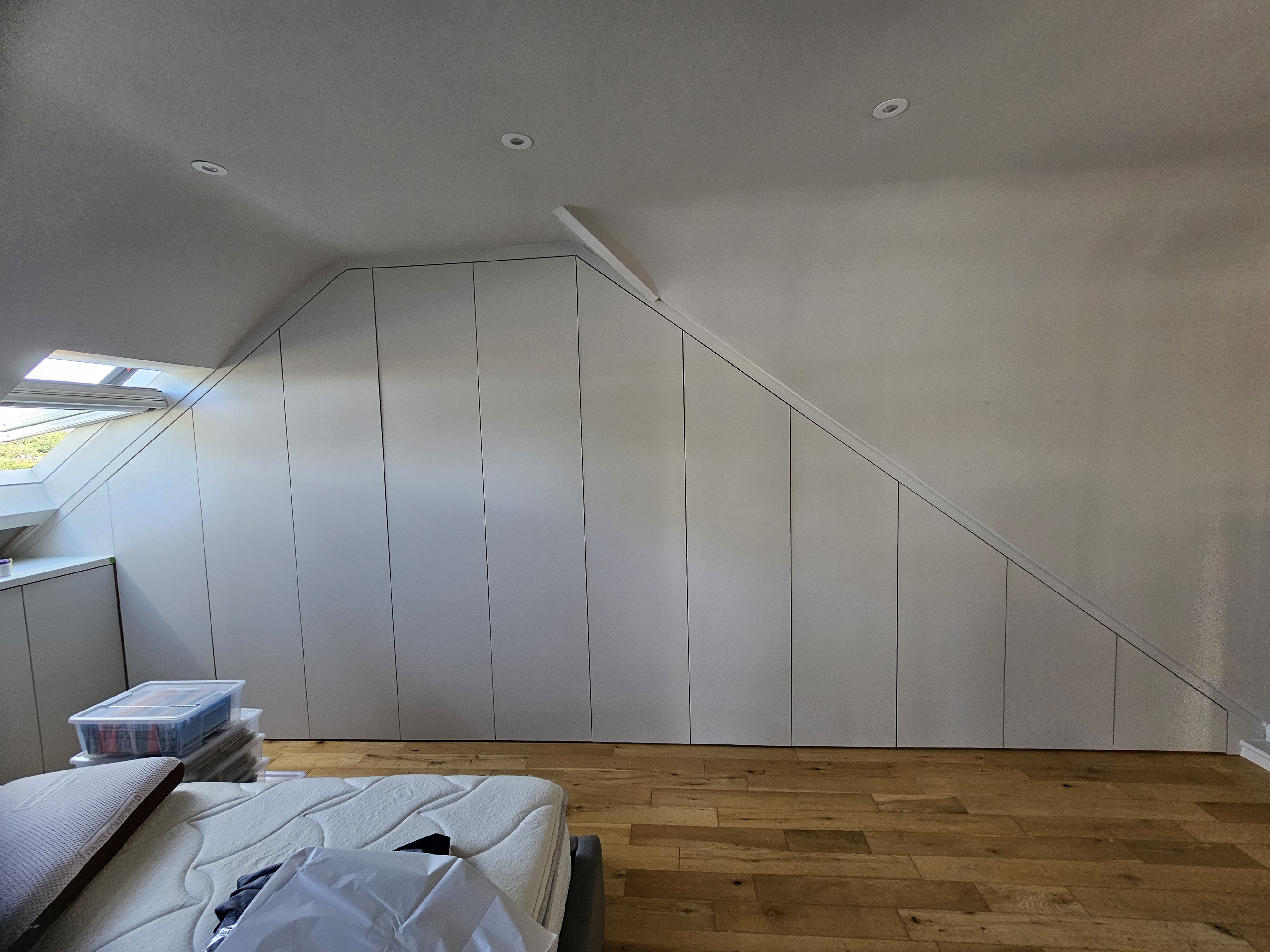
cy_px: 476
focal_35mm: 13
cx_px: 635
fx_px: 477
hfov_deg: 106.2
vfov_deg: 89.9
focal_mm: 2.2
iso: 250
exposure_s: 1/100
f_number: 2.2
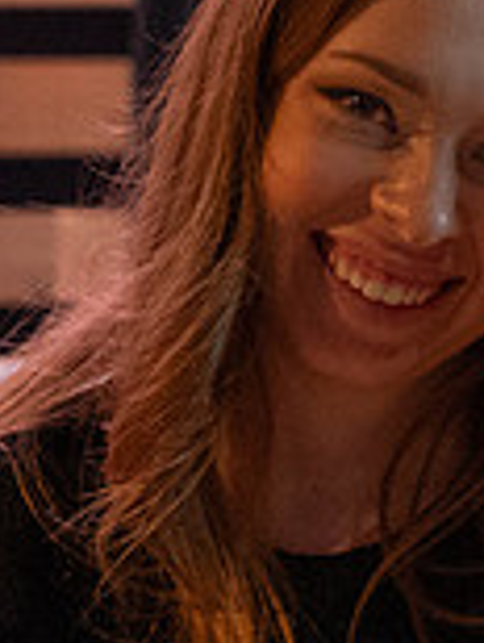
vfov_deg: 5.3
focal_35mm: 375
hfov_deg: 3.9
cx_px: 972
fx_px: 6972
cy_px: 674
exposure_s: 1/100
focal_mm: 85
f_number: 5.6
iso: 6400
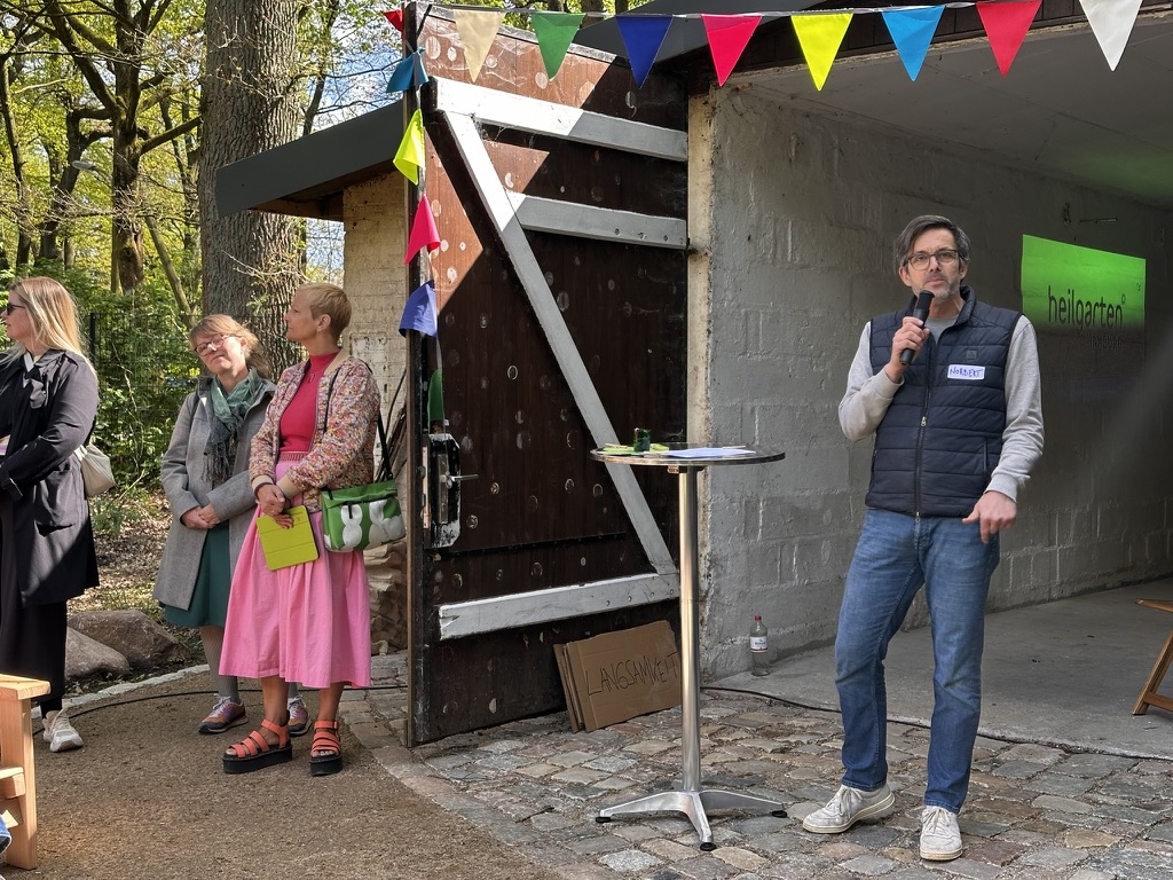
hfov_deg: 39.7
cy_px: 440
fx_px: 1627
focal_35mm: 48
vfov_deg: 30.3
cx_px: 586
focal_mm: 6.86
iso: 64
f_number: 1.78
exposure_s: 1/480
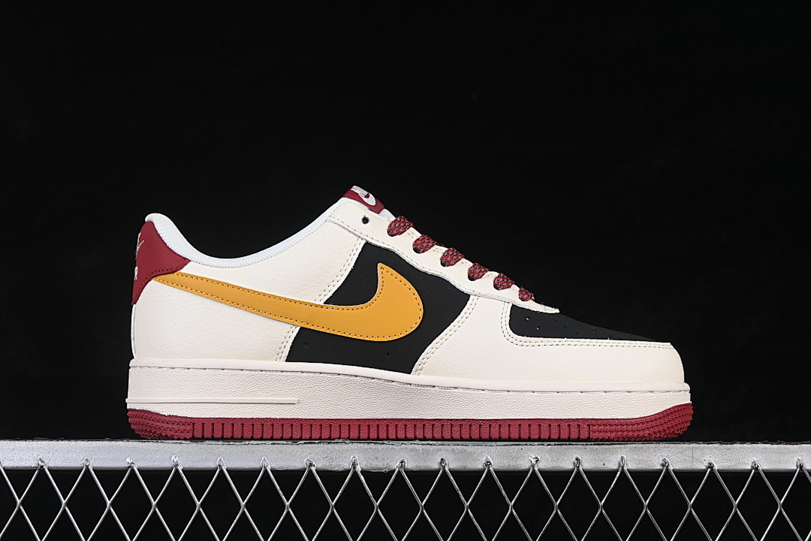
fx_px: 1689
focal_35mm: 75
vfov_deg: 18.2
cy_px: 270
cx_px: 406
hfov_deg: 27.0
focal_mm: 50
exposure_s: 1/80
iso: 160
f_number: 8
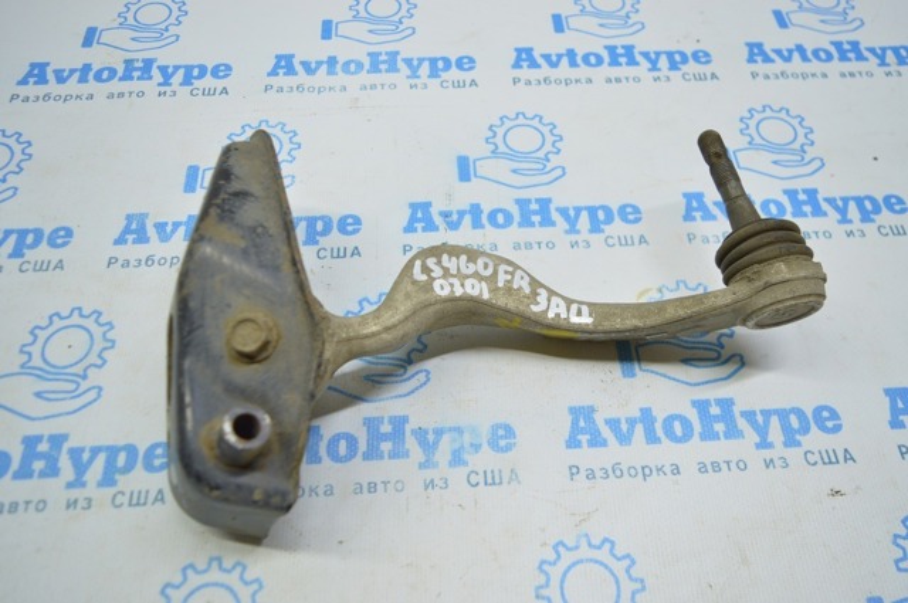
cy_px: 302
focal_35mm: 30
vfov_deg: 43.5
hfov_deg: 62.0
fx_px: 756
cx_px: 454
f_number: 3.8
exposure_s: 1/80
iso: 400
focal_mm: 20
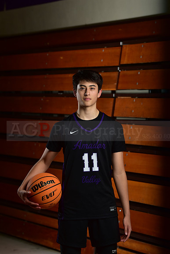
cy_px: 127
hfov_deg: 9.8
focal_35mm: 140
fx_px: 991
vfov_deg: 14.7
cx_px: 85
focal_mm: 140
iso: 250
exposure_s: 1/250
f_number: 5.6
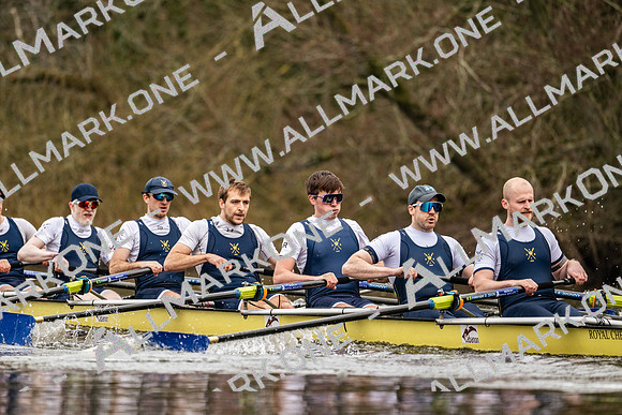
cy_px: 208
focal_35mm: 400
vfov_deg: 3.4
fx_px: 6912
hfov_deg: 5.2
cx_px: 311
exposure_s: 1/2500
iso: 1250
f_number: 4.5
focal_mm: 400
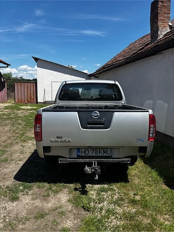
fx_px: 174
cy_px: 116
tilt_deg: -8.0
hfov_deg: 53.1
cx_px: 87
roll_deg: -1.7
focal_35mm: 26
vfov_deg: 67.3
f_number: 1.6
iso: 50
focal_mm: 5.96
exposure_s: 1/2933
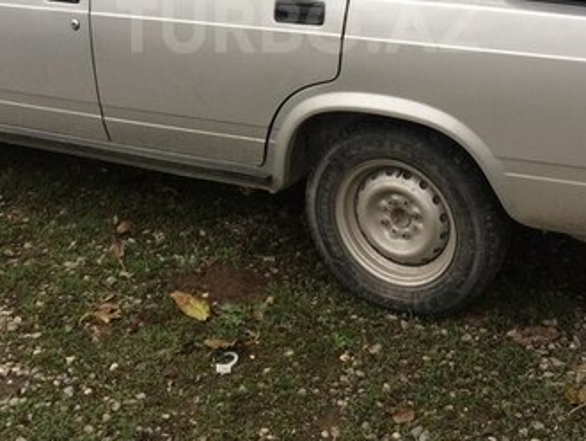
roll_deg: +0.6
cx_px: 298
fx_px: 983
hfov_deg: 33.2
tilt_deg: -14.0
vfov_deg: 24.4
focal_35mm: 58
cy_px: 26
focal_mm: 4.15
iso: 50
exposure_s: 1/100
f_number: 2.2
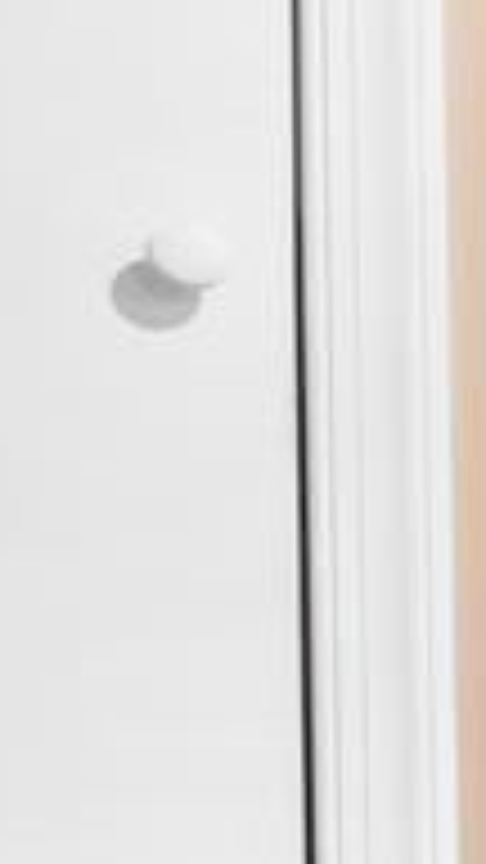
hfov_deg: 3.6
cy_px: 1370
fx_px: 4101
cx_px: 4113
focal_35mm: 179
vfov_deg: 11.4
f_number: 8
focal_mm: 16
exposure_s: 4
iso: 100
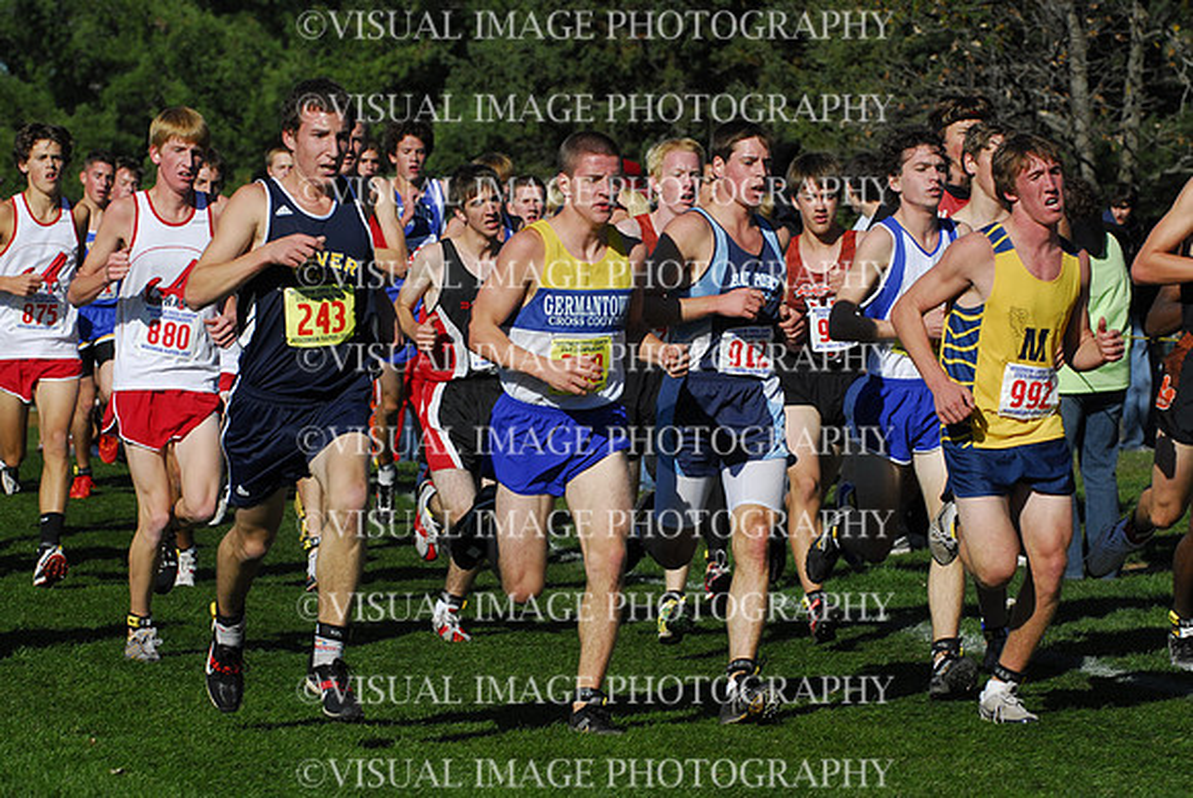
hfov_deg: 11.4
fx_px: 5971
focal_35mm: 180
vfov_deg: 7.6
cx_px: 596
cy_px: 399
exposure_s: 1/1600
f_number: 7.1
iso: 400
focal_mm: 120
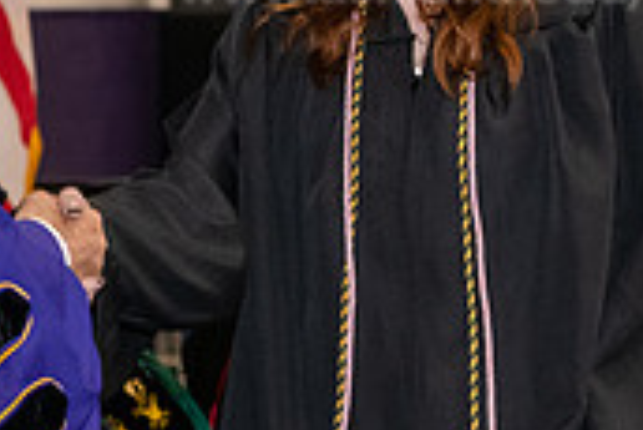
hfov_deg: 8.7
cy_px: 65
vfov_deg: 5.8
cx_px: 7
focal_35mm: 236
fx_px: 4219
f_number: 5
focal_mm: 70
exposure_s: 1/200
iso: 2500
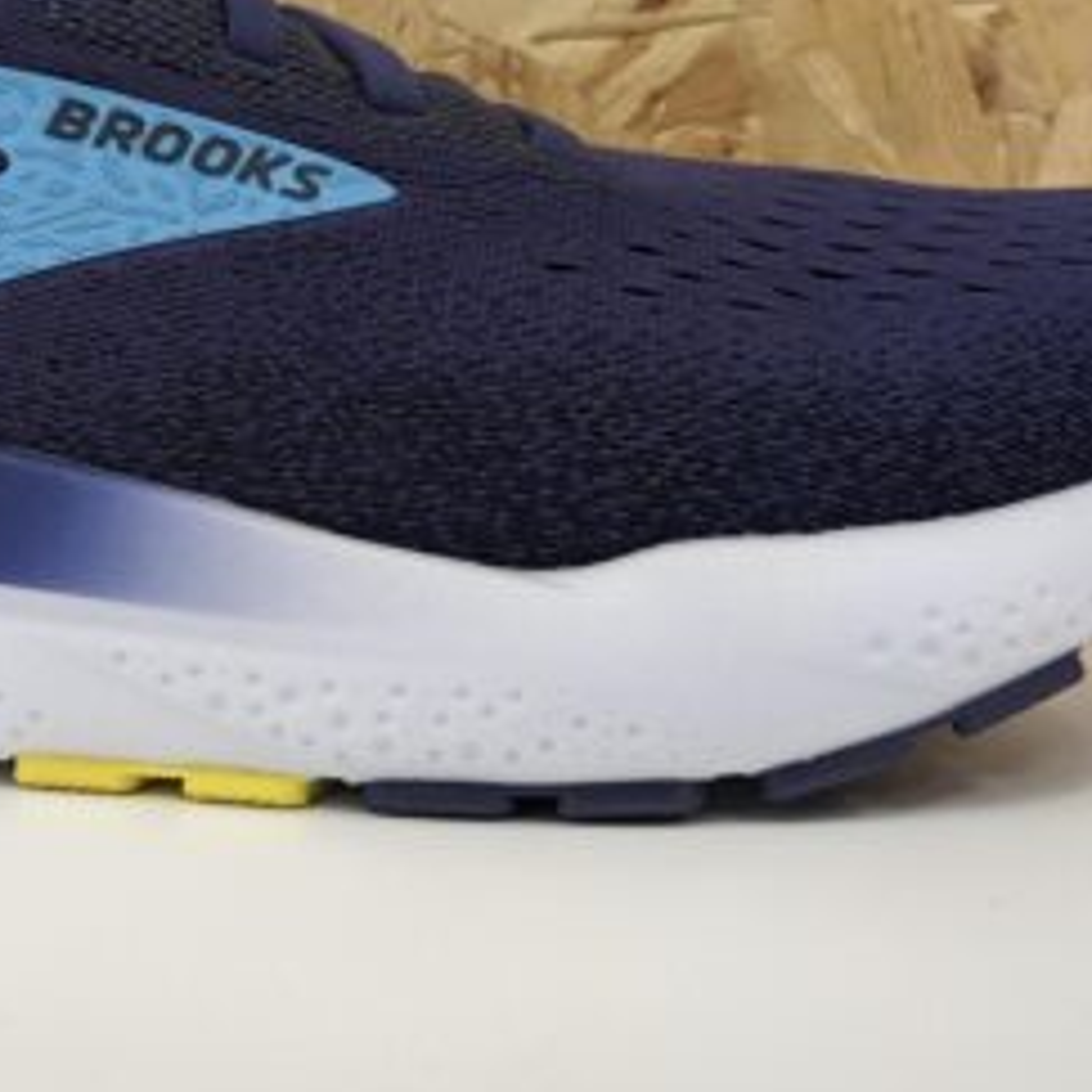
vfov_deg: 29.0
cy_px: 427
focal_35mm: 59
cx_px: 72
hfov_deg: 27.8
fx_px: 2106
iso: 120
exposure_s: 1/99.9
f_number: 1.73
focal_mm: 4.38
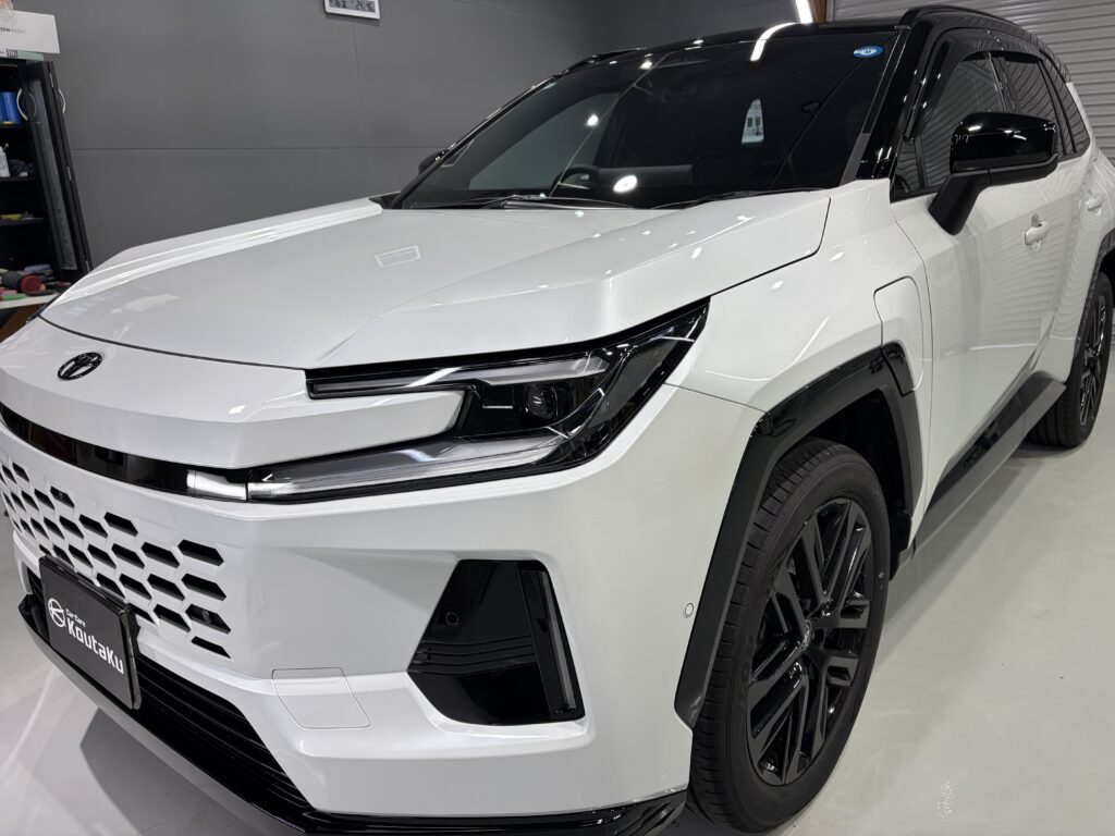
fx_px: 837
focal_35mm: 26
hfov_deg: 67.3
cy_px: 418
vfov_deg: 53.1
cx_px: 558
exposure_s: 1/204
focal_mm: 5.96
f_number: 1.6
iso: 40
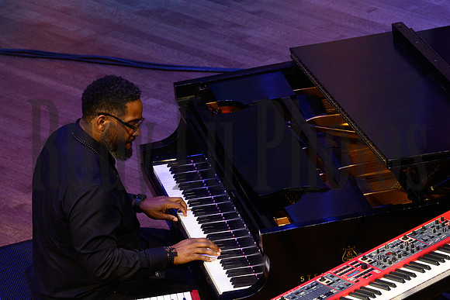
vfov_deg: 4.6
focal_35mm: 300
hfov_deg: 6.9
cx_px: 225
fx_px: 3751
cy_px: 150
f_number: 8
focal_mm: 200
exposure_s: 1/320
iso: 4000
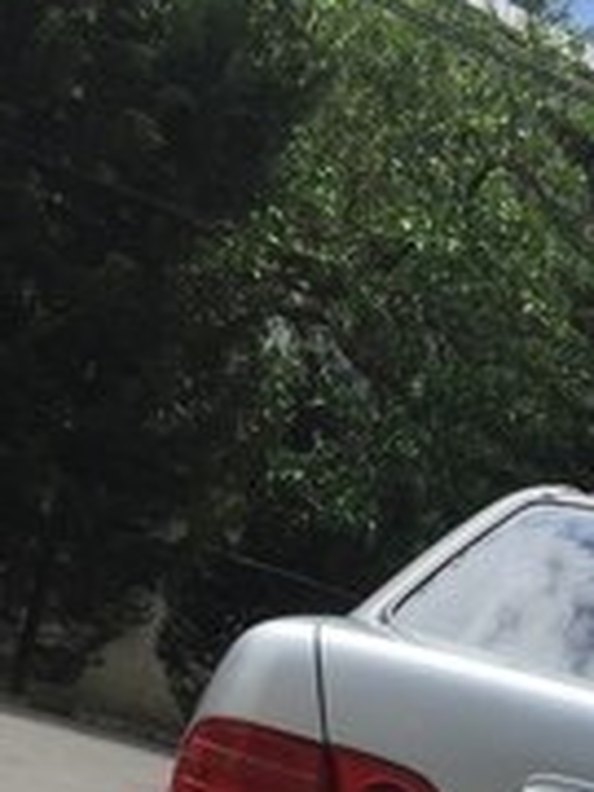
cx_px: 783
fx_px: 1830
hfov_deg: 17.3
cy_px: 1030
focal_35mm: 80
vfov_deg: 22.0
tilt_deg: +1.2
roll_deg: -17.5
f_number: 2.2
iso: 32
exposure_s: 1/2475
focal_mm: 4.15
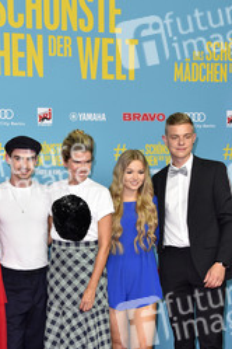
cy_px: 247
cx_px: 60
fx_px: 744
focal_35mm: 77
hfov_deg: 17.6
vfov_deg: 26.1
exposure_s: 1/160
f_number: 5.6
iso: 640
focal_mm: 48
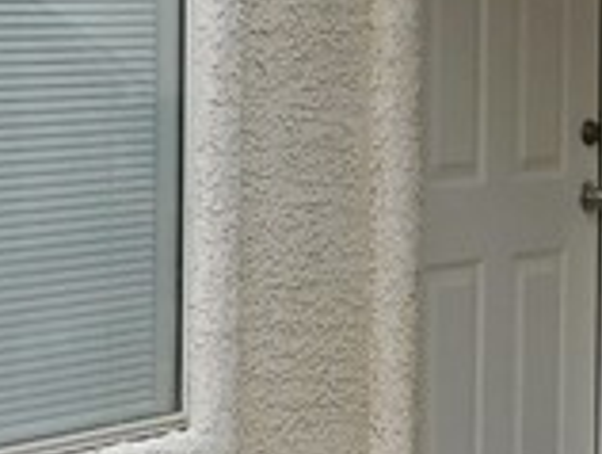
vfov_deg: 9.9
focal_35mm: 149
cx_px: 217
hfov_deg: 13.2
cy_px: 50
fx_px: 2595
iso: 125
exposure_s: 1/500
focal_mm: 4
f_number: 3
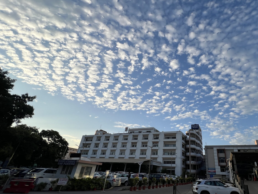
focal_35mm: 18
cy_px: 92
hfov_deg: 84.6
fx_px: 134
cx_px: 173
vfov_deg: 71.5
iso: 32
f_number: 1.8
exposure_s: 1/1155
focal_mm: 1.57
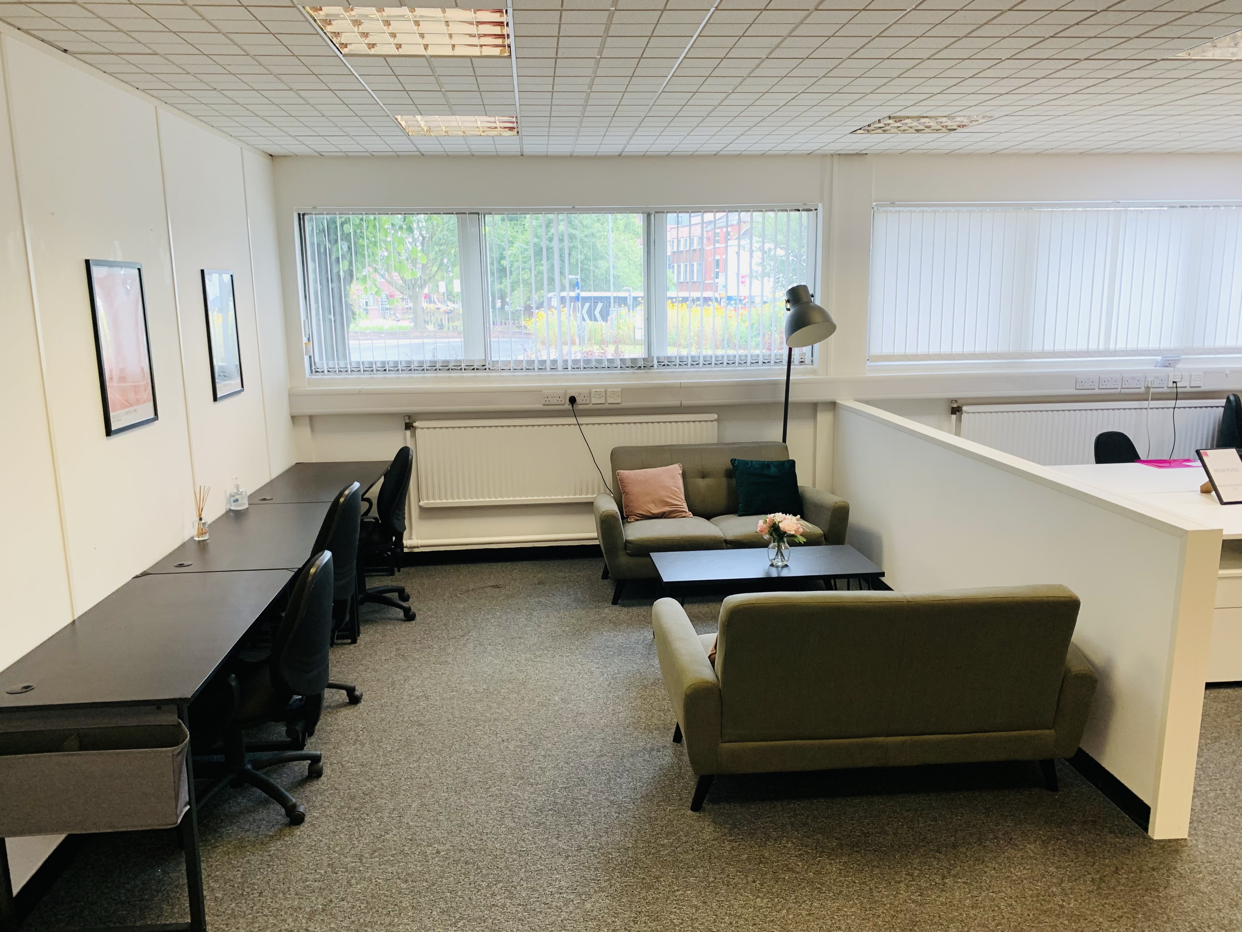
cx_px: 621
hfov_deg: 67.3
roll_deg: +1.0
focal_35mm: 26
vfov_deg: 53.1
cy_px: 466
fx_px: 933
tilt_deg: -11.8
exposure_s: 1/50
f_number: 1.8
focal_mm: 4.25
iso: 64
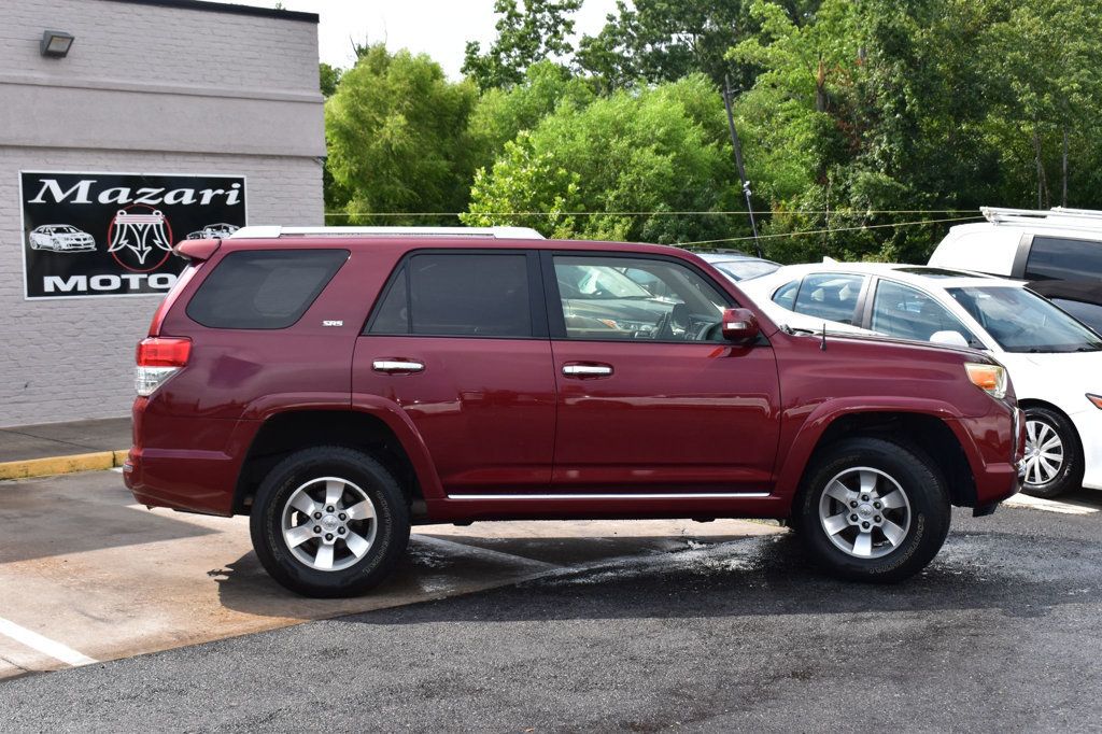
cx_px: 551
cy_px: 367
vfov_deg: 28.1
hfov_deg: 41.1
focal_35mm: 48
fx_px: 1469
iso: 400
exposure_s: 1/500
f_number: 11
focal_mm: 32
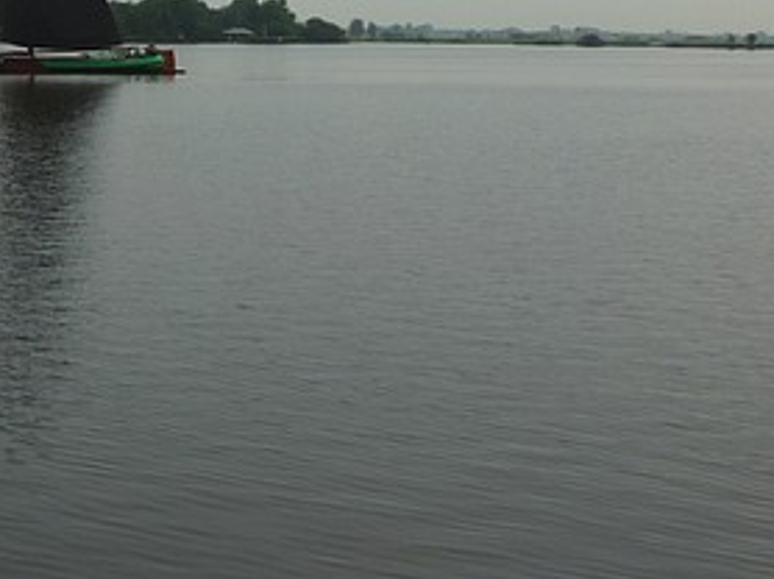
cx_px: -270
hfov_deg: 23.5
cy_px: 78
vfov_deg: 20.1
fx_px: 1609
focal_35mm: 72
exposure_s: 1/40
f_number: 3.3
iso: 80
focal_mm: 4.5
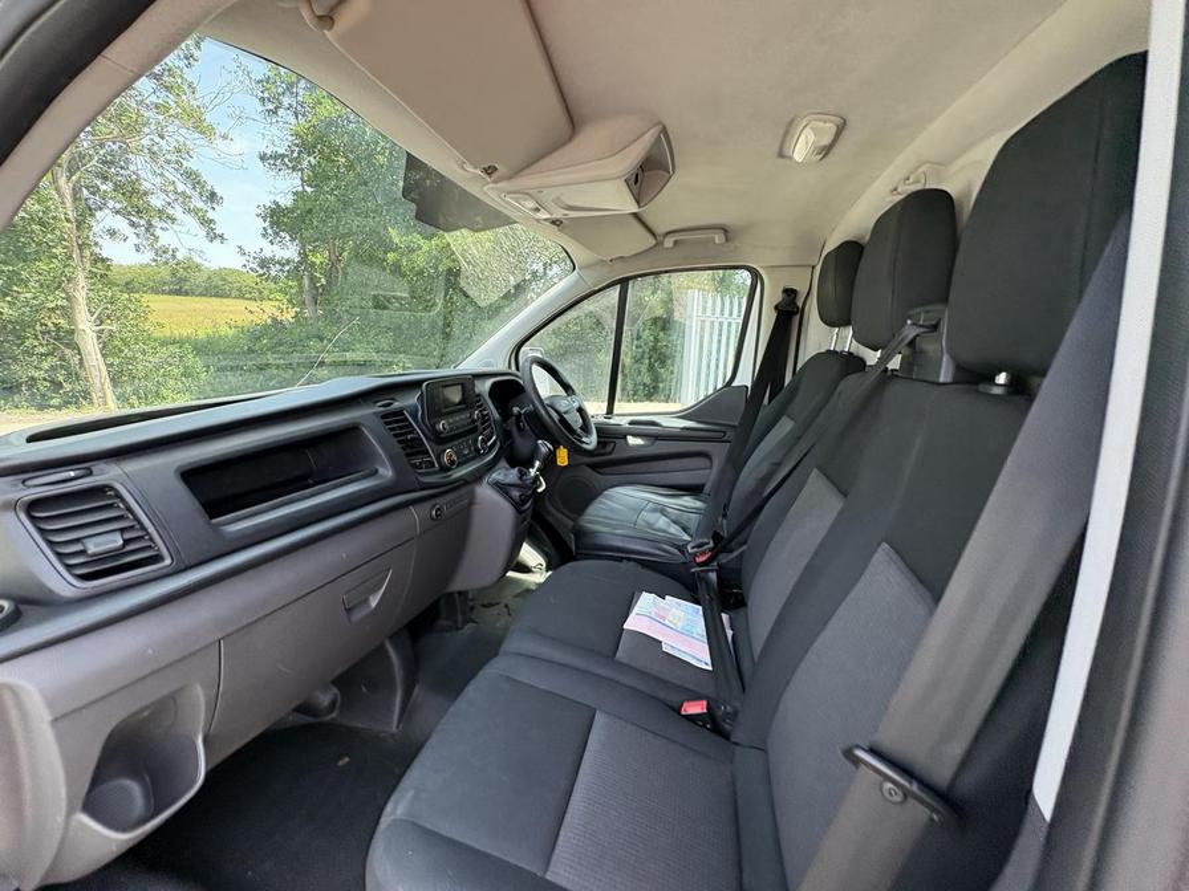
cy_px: 446
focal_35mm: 14
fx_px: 481
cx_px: 594
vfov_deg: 85.7
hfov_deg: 102.1
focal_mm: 2.22
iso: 100
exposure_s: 1/136
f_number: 2.2
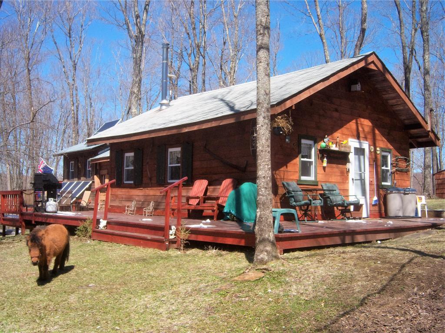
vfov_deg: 39.6
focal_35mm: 36
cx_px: 222
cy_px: 166
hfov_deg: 51.4
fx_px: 463
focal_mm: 7.5
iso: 80
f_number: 4.8
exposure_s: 1/320
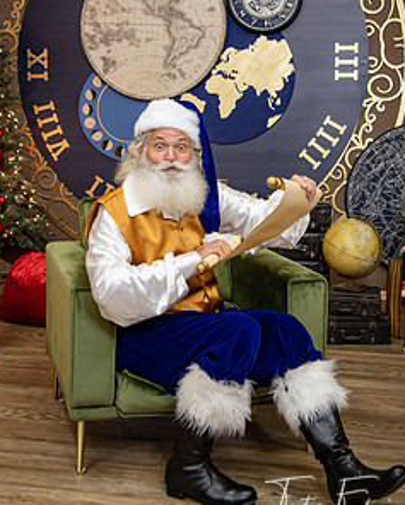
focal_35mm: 57
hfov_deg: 26.7
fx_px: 854
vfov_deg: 32.8
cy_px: 179
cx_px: 193
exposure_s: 1/125
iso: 1250
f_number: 5
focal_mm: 40
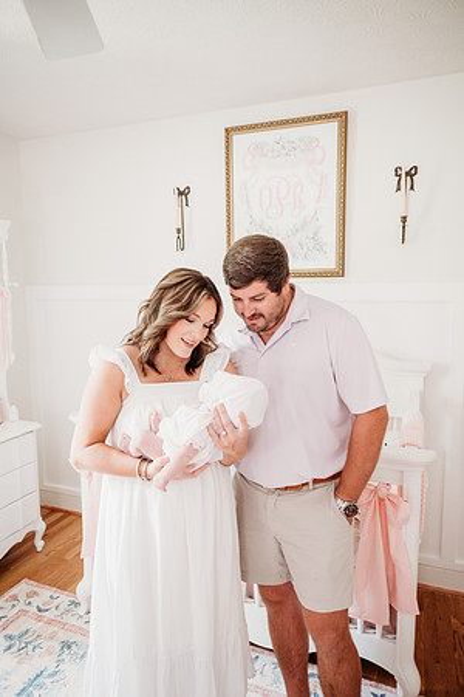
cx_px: 232
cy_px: 348
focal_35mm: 24
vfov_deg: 73.7
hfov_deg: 53.1
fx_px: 464
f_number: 2.8
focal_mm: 24
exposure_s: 1/200
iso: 1600
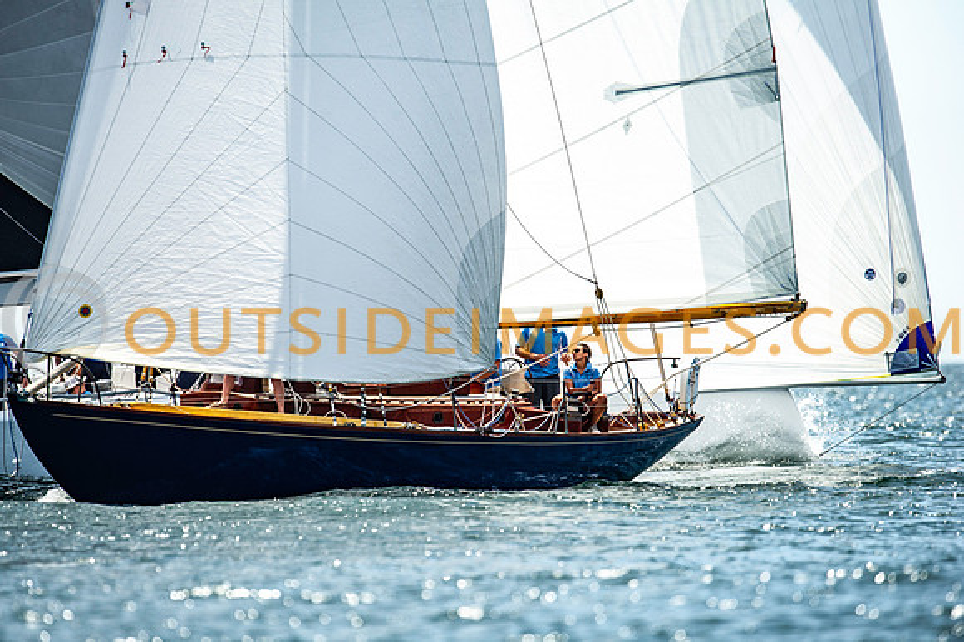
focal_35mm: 611
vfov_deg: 2.2
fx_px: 16363
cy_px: 321
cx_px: 482
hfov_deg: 3.4
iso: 400
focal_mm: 600
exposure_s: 1/2500
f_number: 5
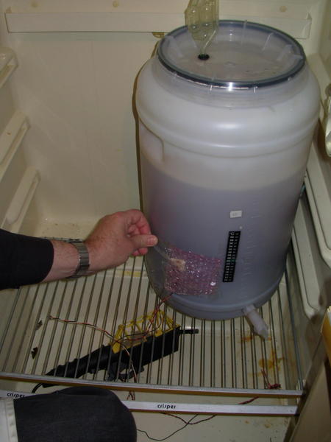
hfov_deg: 37.7
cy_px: 221
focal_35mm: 38
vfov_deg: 49.0
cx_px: 166
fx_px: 484
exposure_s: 1/32
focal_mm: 6.3
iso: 50
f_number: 2.9
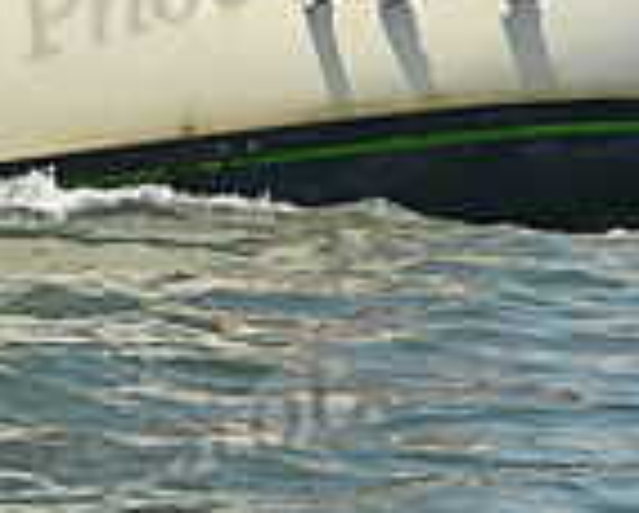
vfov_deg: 5.0
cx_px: -212
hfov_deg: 6.2
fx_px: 5814
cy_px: -227
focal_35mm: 307
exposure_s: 1/1000
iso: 320
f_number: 10
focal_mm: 80
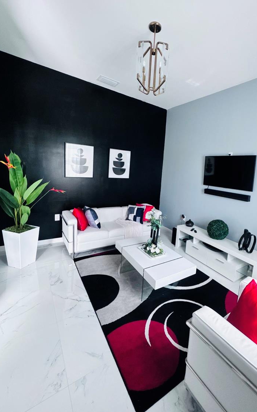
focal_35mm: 16
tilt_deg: -6.6
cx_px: 162
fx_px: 179
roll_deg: -4.1
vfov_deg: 97.7
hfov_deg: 70.0
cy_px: 192
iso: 400
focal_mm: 2.22
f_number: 2.2
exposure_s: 1/60
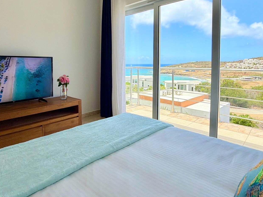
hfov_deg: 73.9
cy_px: 71
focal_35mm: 23
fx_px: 175
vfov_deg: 57.9
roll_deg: +0.0
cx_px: 126
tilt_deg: -3.3
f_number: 2.2
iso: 50
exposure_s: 1/502
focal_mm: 2.22
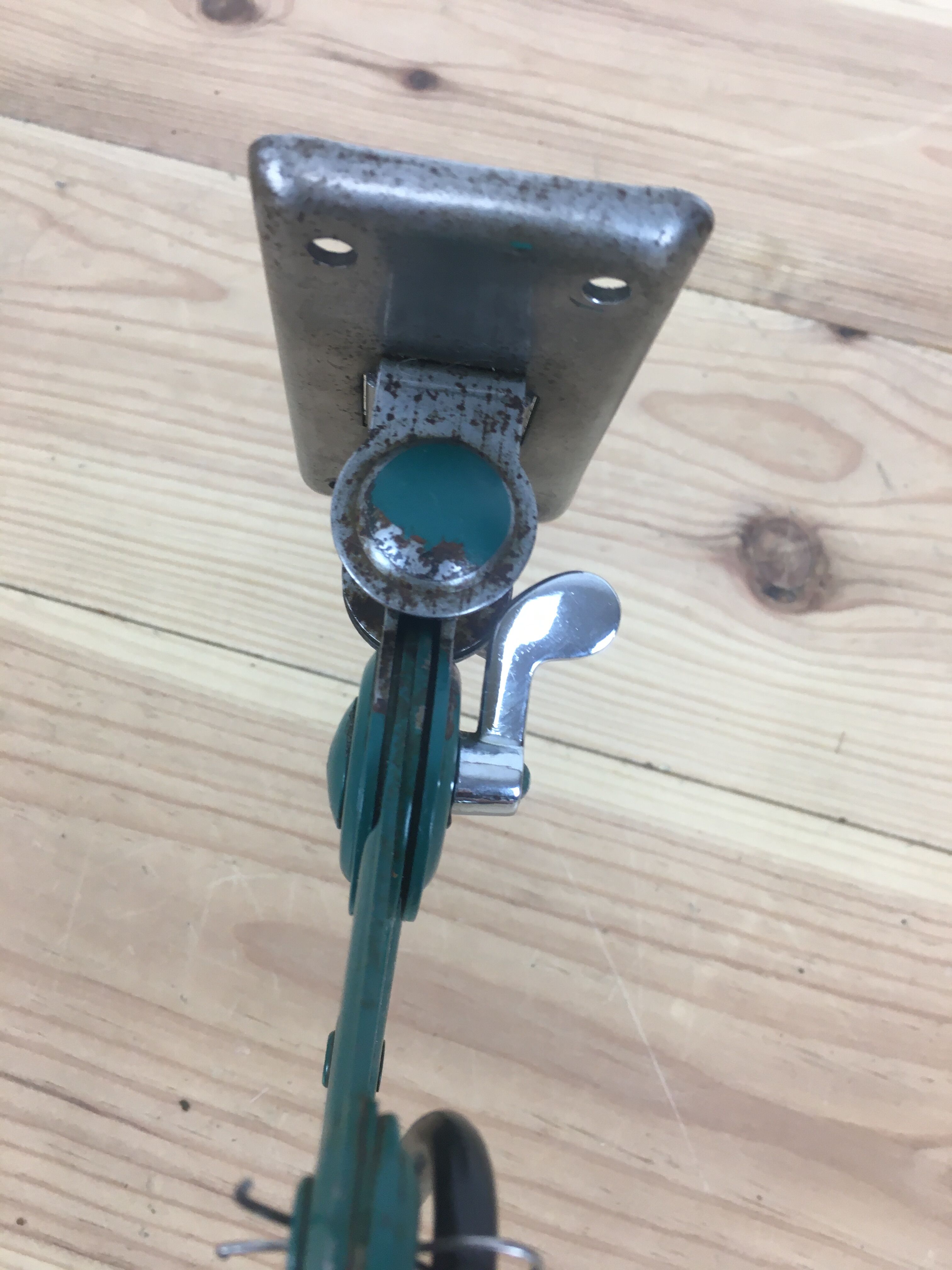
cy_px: 635
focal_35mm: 29
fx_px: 1063
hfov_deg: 48.2
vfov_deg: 61.7
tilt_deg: -66.2
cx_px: 476
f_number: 2.2
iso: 64
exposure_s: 1/33
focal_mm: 4.15
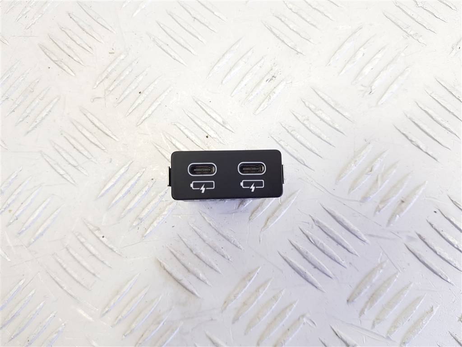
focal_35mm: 26
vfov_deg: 53.1
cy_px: 174
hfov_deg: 67.3
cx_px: 231
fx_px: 347
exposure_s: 1/50
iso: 64
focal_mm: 4.2
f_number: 1.7
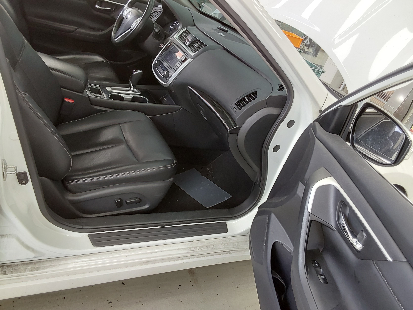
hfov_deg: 63.4
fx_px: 334
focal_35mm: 28
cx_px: 206
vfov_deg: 49.7
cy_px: 155
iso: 100
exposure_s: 1/60
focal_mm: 2.91
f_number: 1.9
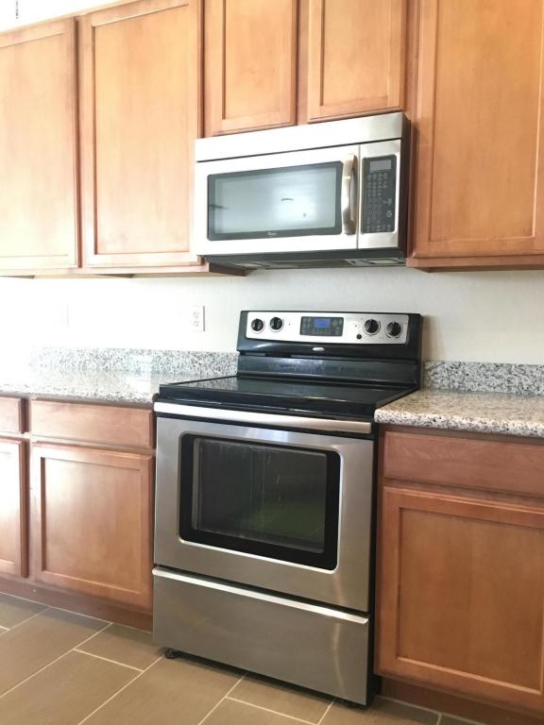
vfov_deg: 61.7
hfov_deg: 48.2
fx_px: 608
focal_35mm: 29
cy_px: 362
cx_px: 272
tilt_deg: -4.4
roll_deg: -0.5
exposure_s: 1/15
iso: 250
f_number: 2.2
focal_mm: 4.15
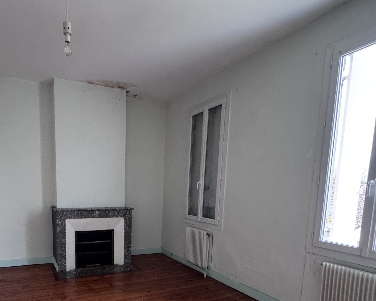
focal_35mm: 24
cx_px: 140
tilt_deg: -7.0
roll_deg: -1.3
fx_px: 267
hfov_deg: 69.1
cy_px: 220
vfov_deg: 56.3
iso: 640
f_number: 2.2
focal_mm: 2.22
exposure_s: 1/60
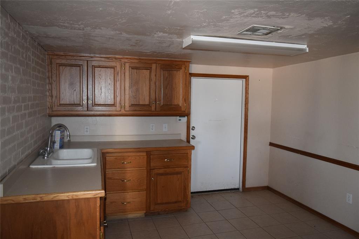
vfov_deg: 47.9
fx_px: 269
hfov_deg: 67.4
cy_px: 120
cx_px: 180
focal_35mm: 27
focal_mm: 18
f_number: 3.5
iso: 2200
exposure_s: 1/60
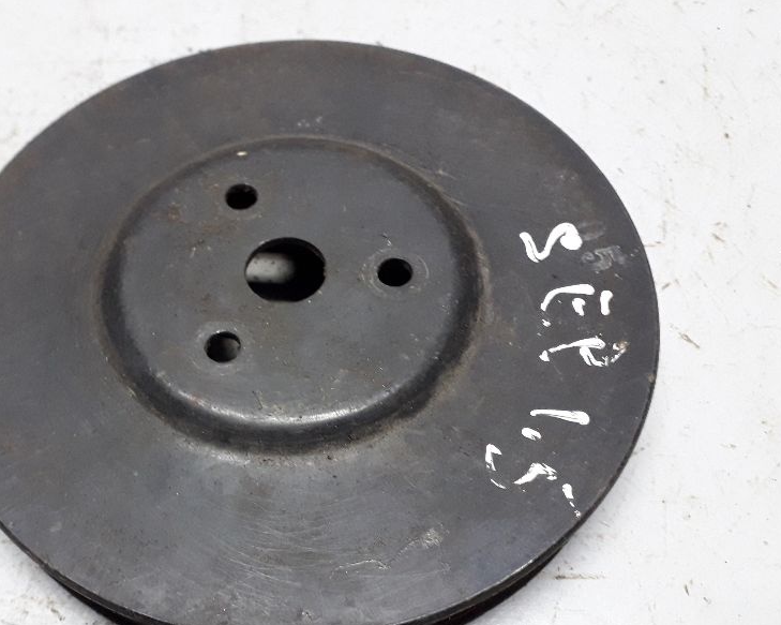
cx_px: 254
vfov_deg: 40.0
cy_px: 357
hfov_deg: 48.2
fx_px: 855
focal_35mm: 37
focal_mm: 3.6
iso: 250
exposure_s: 1/25
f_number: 1.9
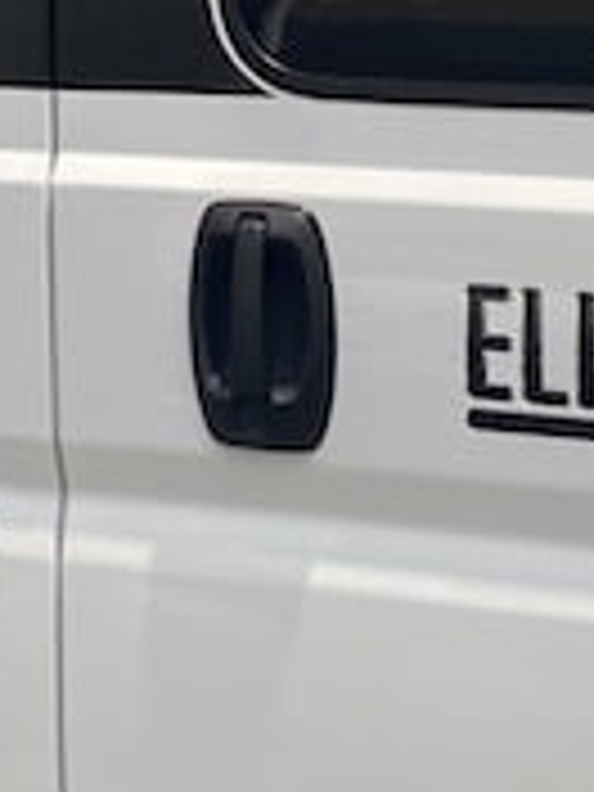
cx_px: 356
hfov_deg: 12.5
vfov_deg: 16.3
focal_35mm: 118
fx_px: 2700
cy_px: -4
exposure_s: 1/100
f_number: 1.8
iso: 100
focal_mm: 4.25
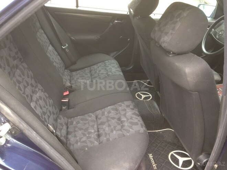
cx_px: 114
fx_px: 216
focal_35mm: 33
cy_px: 85
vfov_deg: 42.9
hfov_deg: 55.4
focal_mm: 4.12
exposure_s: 1/30
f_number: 2.4
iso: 50
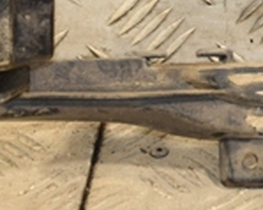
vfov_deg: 5.1
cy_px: -136
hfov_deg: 6.4
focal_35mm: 303
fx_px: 2357
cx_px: 286
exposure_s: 1/125
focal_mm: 50
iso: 800
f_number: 5
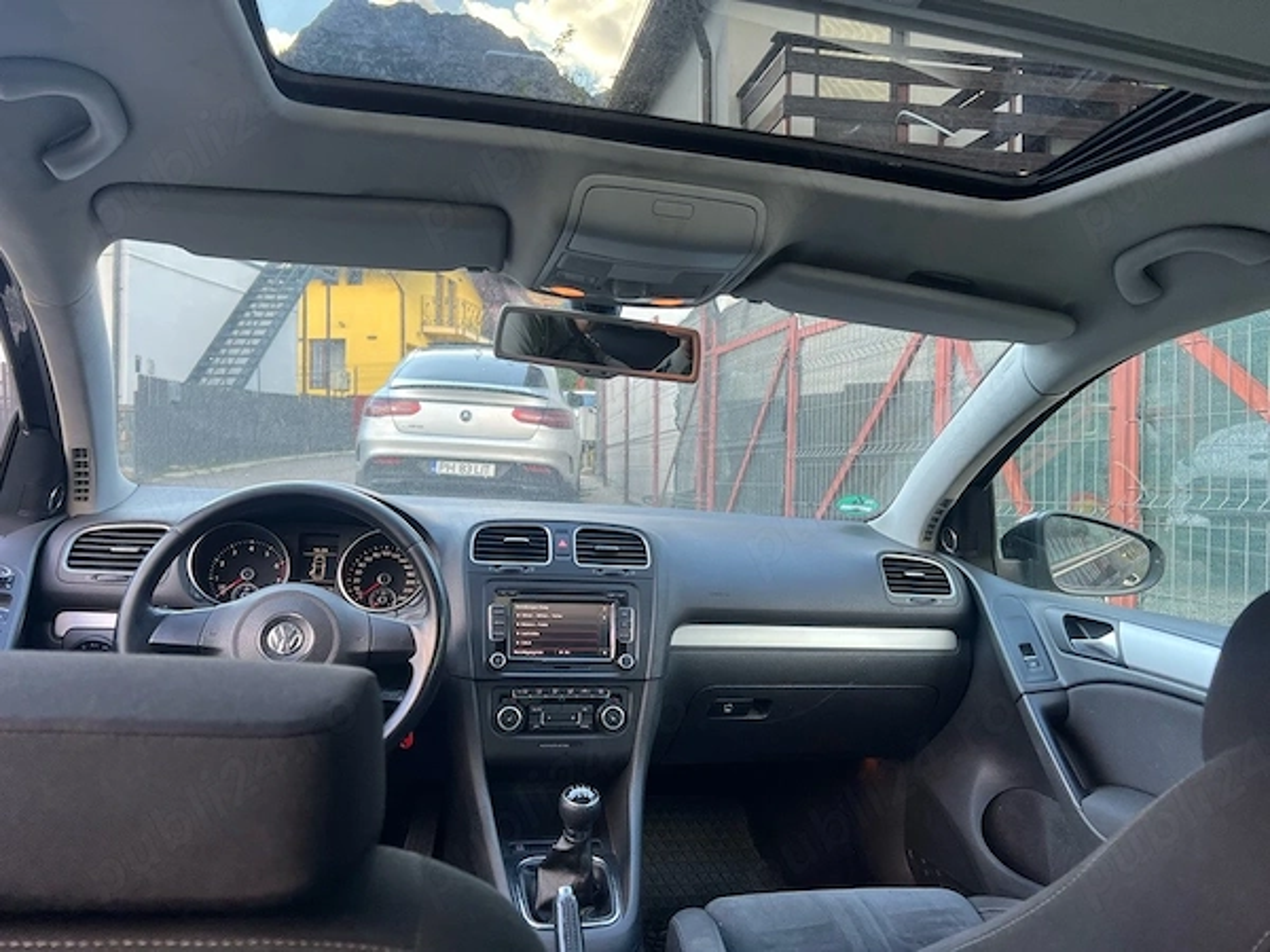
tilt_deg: +0.3
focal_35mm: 26
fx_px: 954
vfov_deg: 53.1
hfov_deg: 67.3
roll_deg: -0.2
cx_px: 635
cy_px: 476
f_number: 1.5
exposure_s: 1/121
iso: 50
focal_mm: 5.7
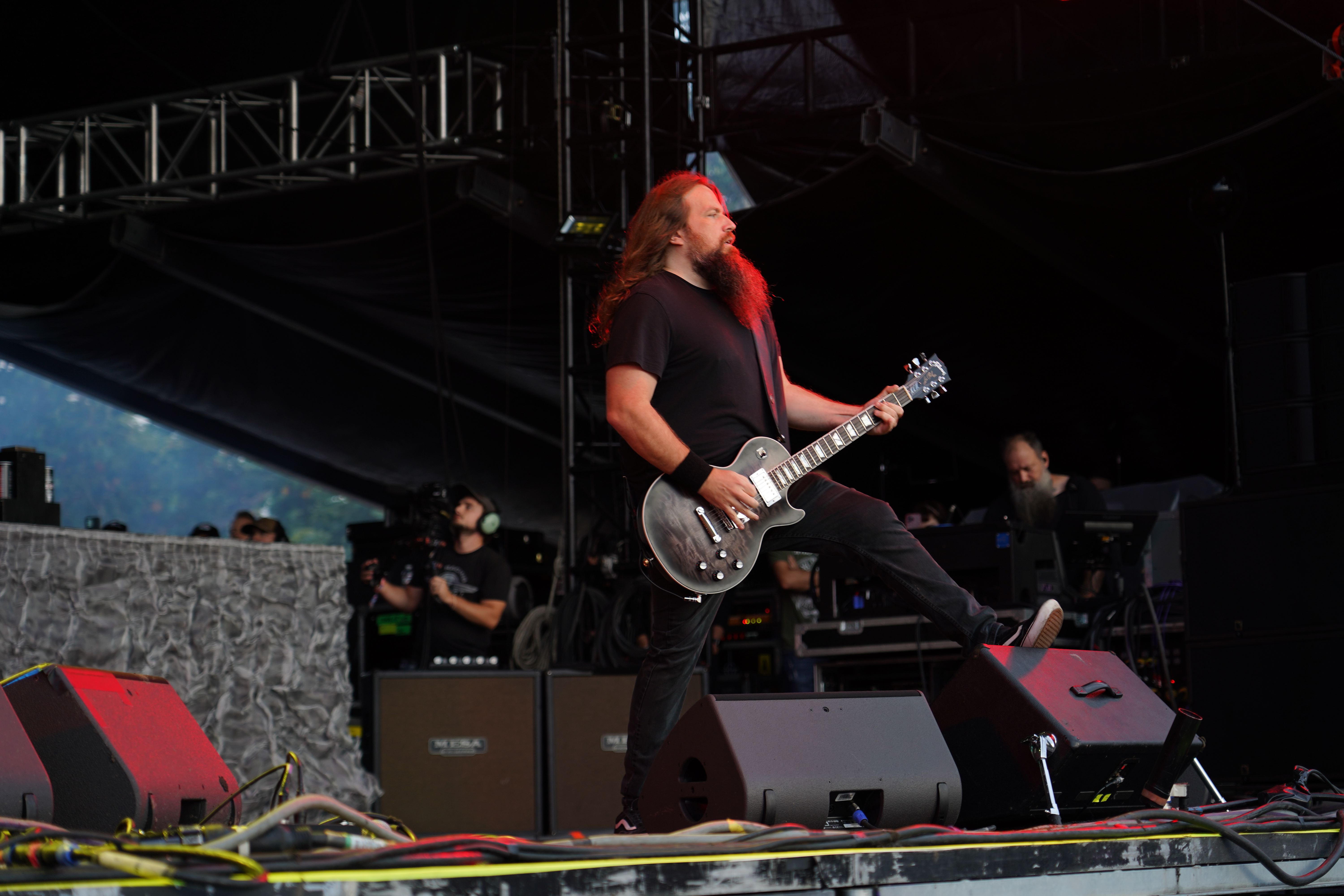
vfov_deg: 15.9
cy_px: 448
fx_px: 3210
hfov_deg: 23.6
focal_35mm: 86
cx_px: 672
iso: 160
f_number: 4
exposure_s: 1/100
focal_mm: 86
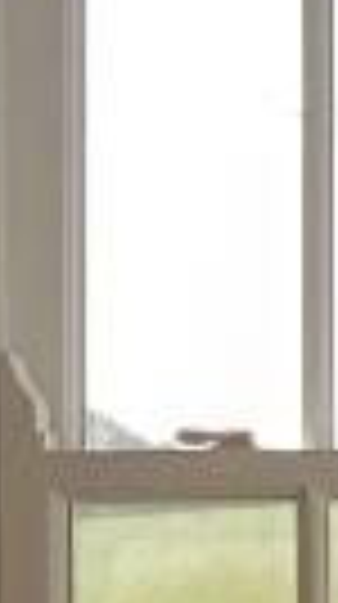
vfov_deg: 16.0
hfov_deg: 8.4
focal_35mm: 133
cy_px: 513
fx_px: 2127
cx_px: 802
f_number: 2.2
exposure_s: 1/224
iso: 50
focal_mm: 1.66
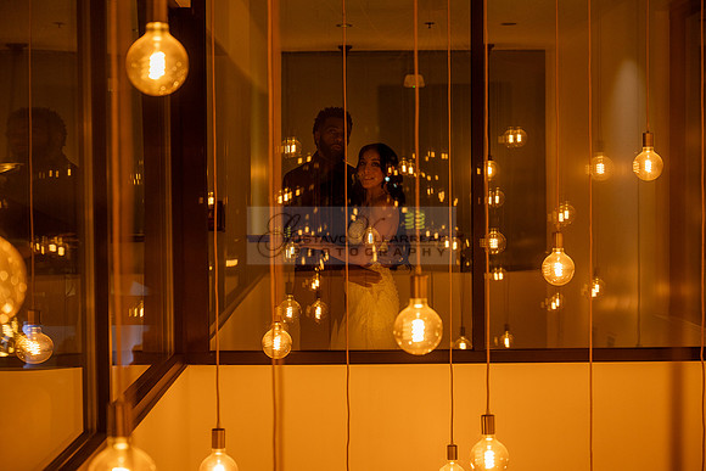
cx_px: 353
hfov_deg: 28.8
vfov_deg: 19.5
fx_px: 1373
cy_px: 236
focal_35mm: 70
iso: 800
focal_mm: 70
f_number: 4
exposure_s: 1/200
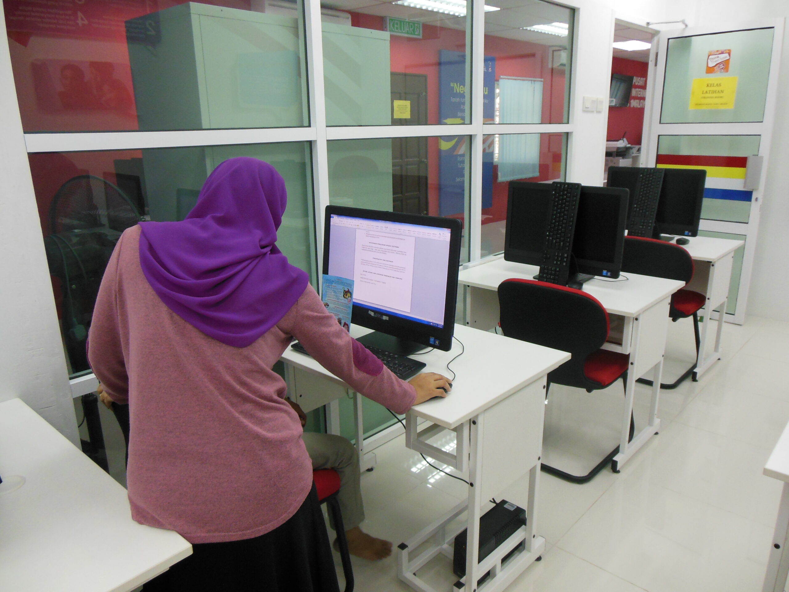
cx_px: 394
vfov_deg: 54.9
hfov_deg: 69.4
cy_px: 296
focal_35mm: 25
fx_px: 570
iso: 400
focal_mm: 4.5
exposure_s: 1/80
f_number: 3.2
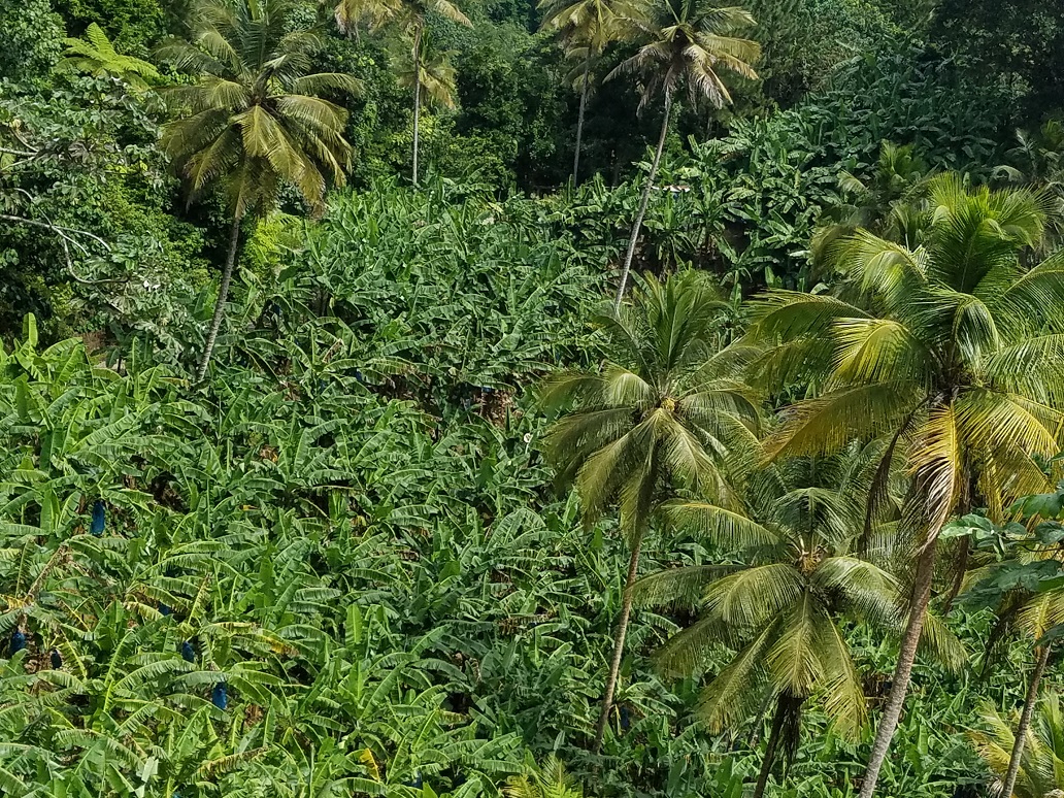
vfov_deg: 53.1
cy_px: 399
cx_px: 532
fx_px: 799
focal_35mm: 26
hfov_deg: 67.3
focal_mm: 4.2
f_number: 1.7
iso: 50
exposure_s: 1/2376
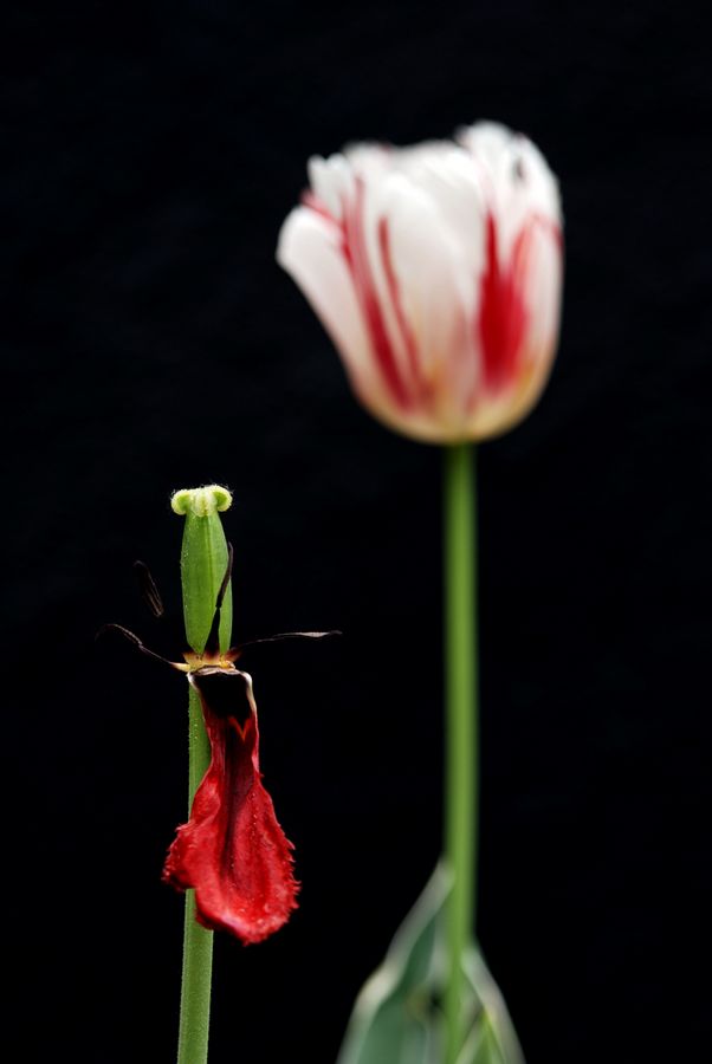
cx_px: 356
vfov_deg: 9.5
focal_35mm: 218
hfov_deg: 6.3
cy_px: 532
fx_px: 6437
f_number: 2.8
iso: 100
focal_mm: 145
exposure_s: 1/200
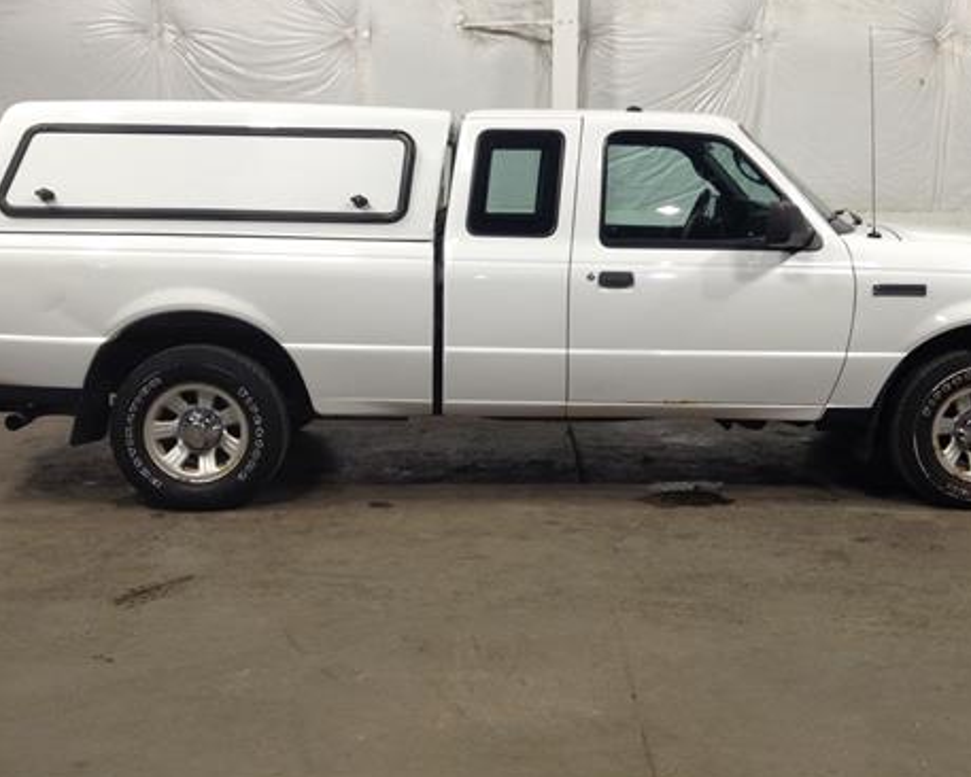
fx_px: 1294
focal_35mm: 45
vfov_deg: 33.4
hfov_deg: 41.0
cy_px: 361
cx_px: 559
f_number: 2.4
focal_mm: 3.3
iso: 50
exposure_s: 1/25
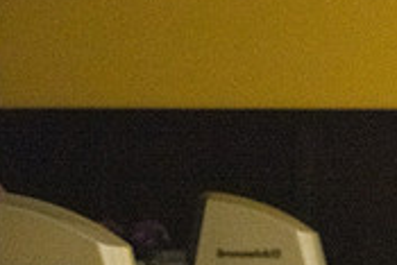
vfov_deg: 5.9
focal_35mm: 232
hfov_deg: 8.6
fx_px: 2560
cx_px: 656
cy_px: 151
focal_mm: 70
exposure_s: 1/1000
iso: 10000
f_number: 4.5
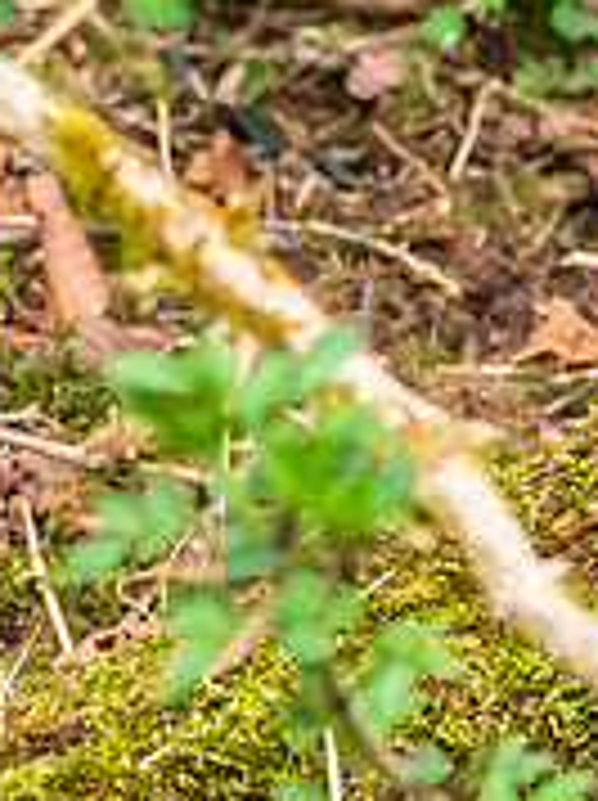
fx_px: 62918
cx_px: 817
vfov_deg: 0.7
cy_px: 82
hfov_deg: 0.5
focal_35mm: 2725
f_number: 4.5
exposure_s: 1/640
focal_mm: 300
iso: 800
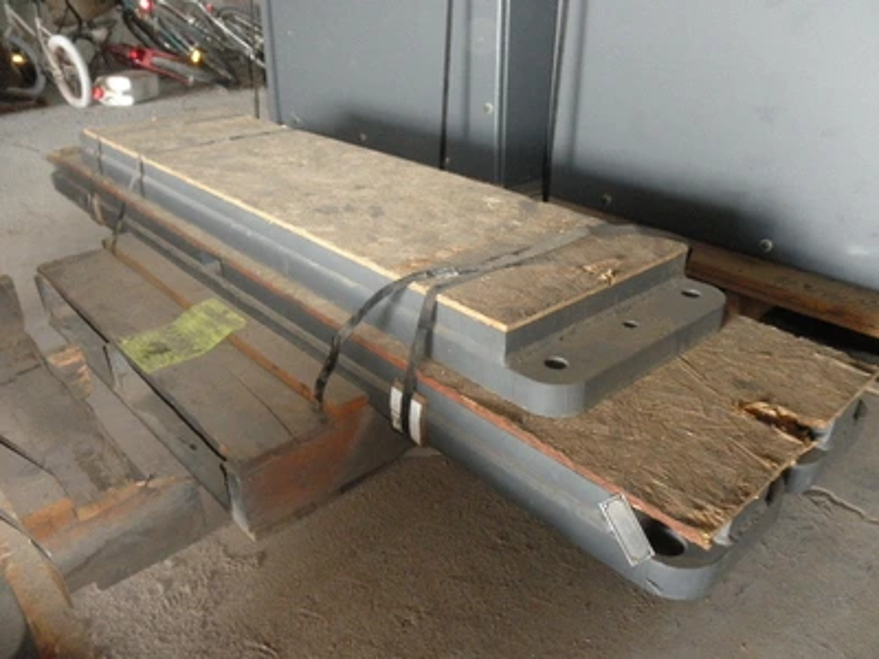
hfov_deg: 63.4
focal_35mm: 28
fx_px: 711
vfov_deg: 49.7
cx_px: 440
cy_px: 330
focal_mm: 5
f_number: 3
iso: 320
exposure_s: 1/30
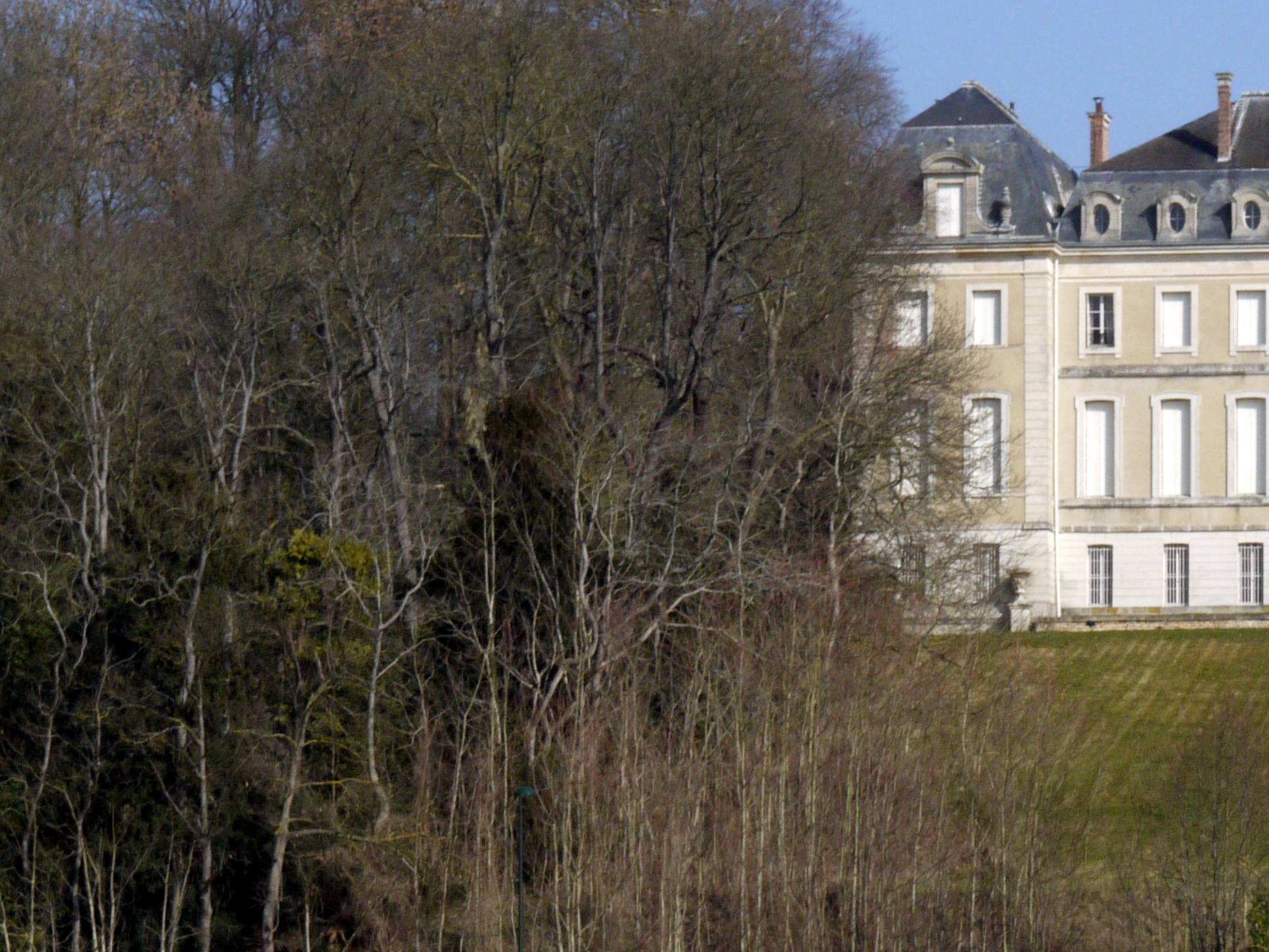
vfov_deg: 7.9
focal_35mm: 187
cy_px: 607
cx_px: 1138
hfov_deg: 10.5
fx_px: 6856
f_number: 22
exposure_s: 1/200
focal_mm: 45
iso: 400
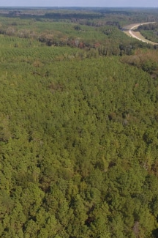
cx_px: 42
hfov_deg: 32.0
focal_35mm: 41
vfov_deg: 47.0
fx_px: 270
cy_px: 148
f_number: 2.8
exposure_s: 1/752
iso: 100
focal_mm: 3.61
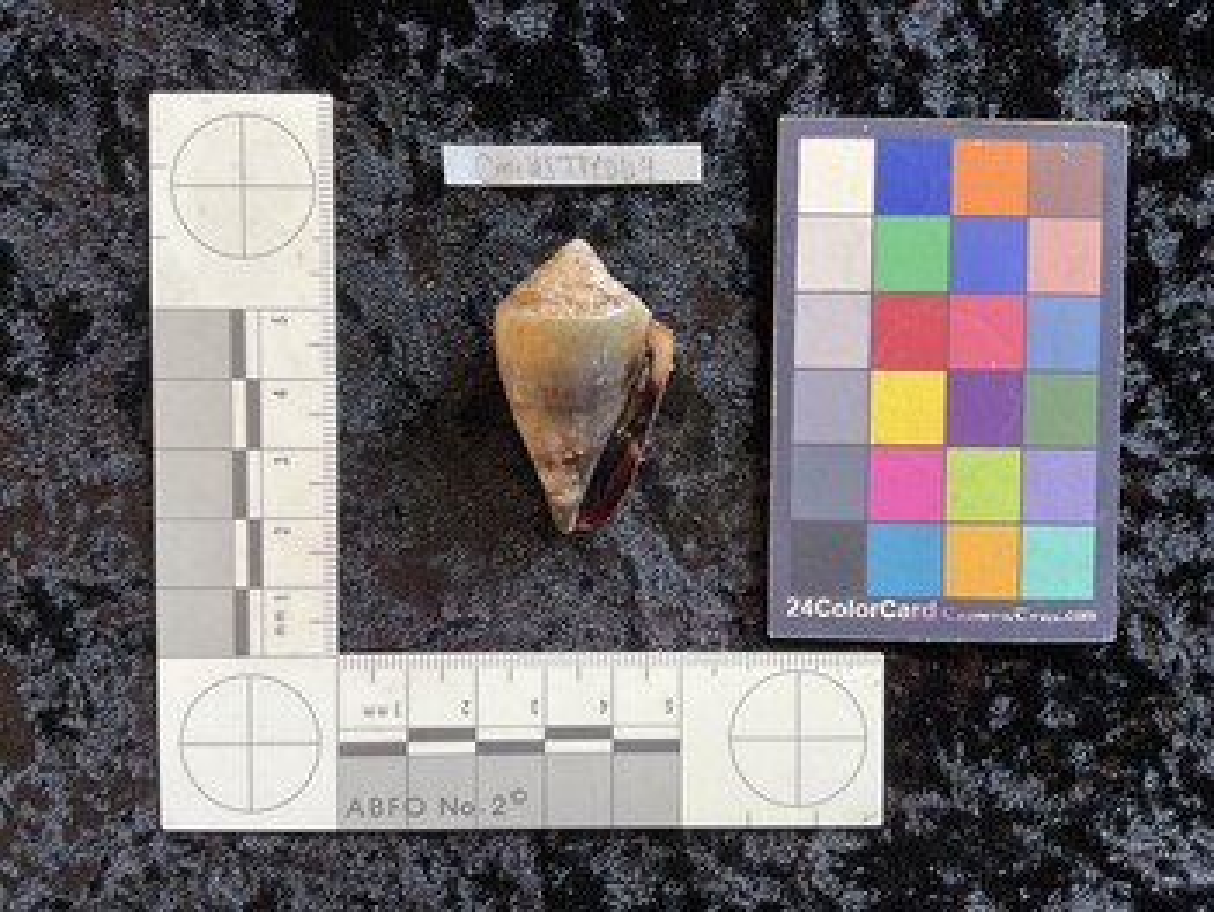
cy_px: 456
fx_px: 1018
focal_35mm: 29
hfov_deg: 61.6
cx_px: 607
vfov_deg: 48.3
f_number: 1.8
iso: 32
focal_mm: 3
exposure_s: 1/50
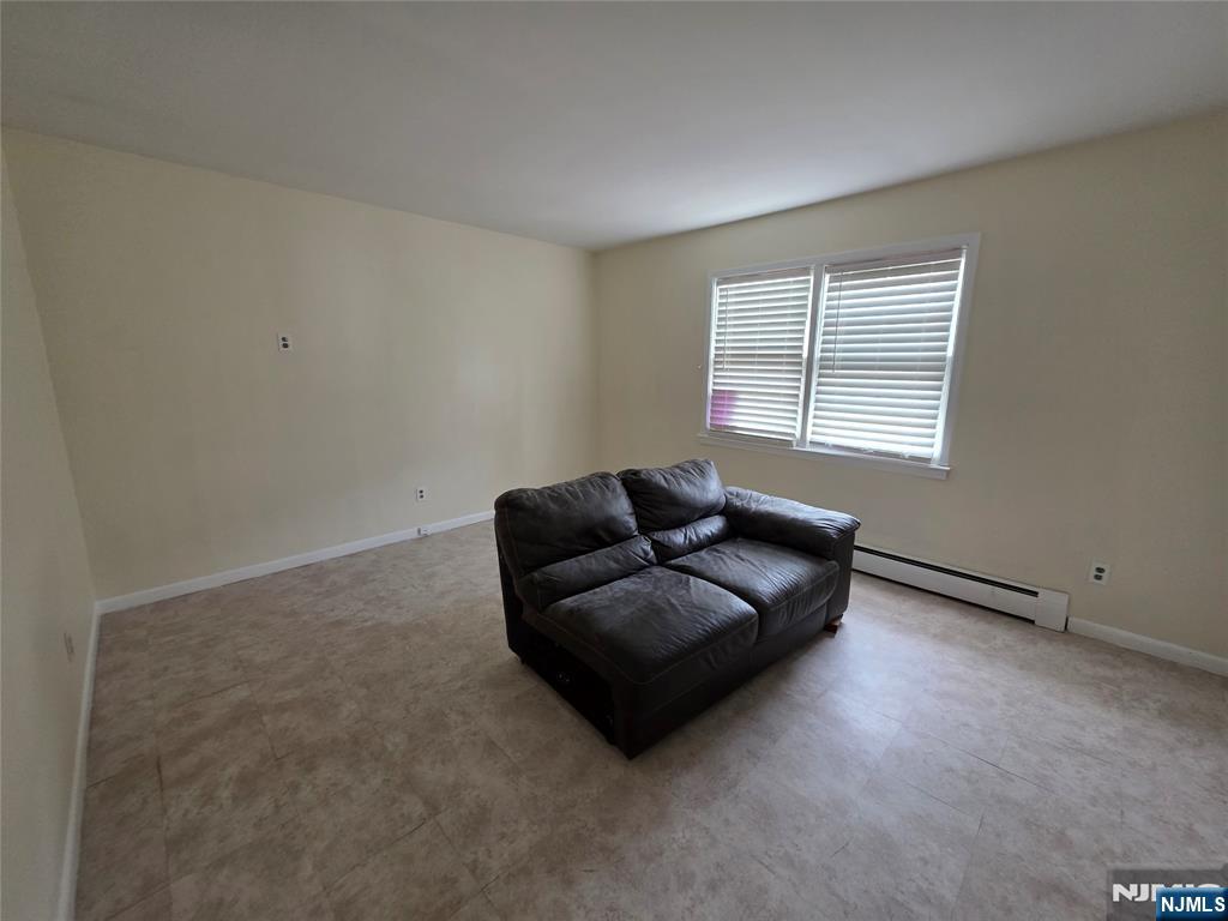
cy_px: 460
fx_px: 461
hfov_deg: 106.2
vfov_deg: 89.9
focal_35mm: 13
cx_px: 614
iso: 200
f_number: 1.9
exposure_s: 1/60
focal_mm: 2.2
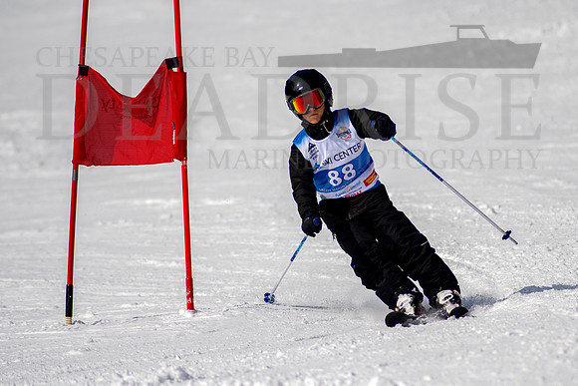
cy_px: 195
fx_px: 9598
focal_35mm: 598
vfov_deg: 2.3
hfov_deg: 3.4
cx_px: 344
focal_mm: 300
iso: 100
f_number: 2.8
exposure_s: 1/8000
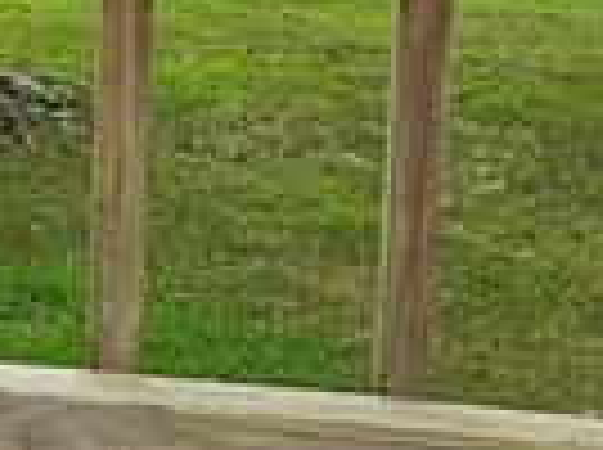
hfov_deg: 10.0
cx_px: -616
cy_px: -454
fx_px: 3199
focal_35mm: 184
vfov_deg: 7.7
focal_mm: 5
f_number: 1.8
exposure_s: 1/533
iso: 50
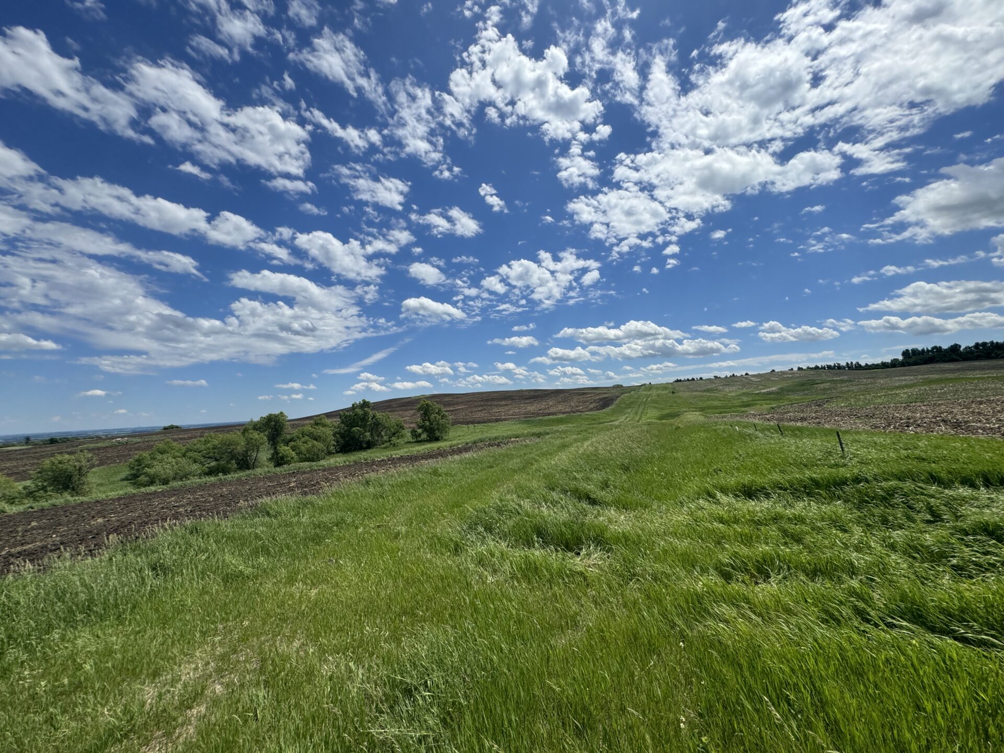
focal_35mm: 14
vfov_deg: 85.7
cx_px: 502
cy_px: 376
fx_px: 406
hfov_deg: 102.1
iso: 50
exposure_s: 1/4132
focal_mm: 2.22
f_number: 2.2
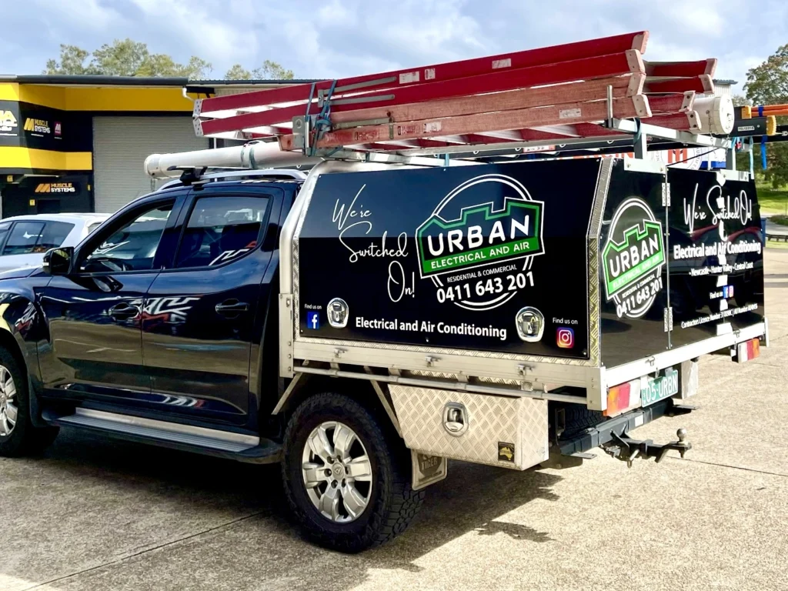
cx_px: 394
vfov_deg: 53.1
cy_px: 296
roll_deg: -0.2
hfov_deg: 67.3
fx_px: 592
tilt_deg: -4.2
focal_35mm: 26
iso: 32
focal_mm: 5.1
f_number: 1.6
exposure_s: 1/3788
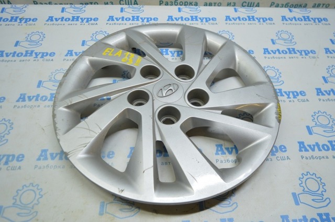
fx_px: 251
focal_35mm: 27
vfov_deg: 47.8
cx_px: 168
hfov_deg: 67.4
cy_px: 111
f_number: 3.5
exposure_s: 1/100
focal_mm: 18
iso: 400
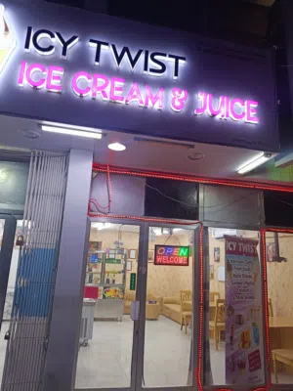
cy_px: 196
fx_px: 293
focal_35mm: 26
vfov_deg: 67.3
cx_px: 146
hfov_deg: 53.1
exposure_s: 1/50
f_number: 1.75
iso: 100
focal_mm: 5.25
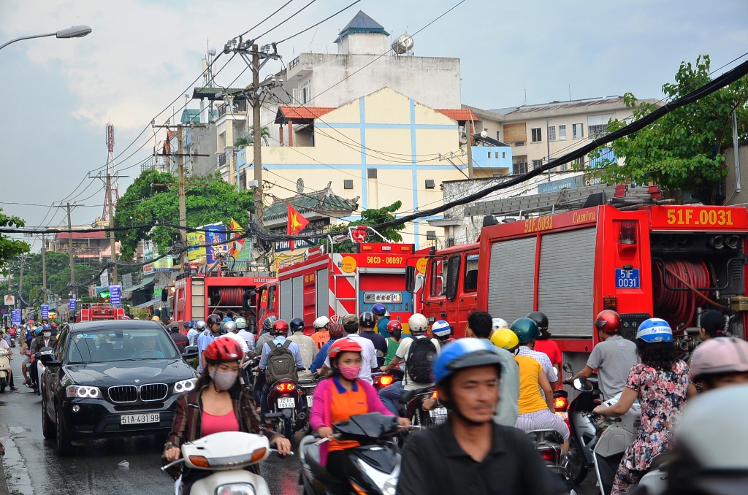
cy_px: 248
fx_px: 1306
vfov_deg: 21.5
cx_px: 374
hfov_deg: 32.0
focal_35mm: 63
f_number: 4.8
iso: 200
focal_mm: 42
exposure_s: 1/40
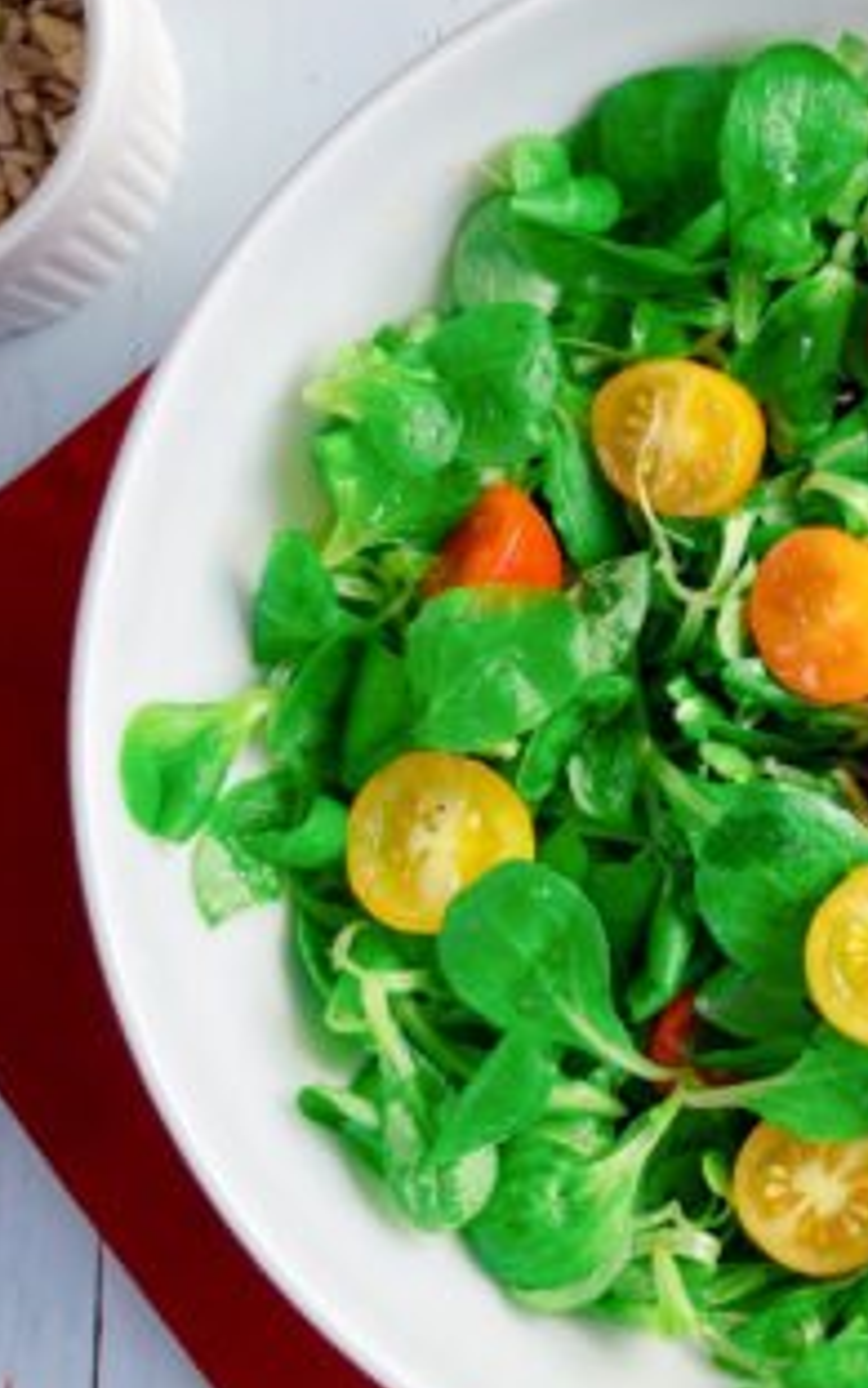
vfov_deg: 35.7
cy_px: 712
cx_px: 841
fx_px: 2157
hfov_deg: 22.0
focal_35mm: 57
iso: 80
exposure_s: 1/50
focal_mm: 3.99
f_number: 1.8
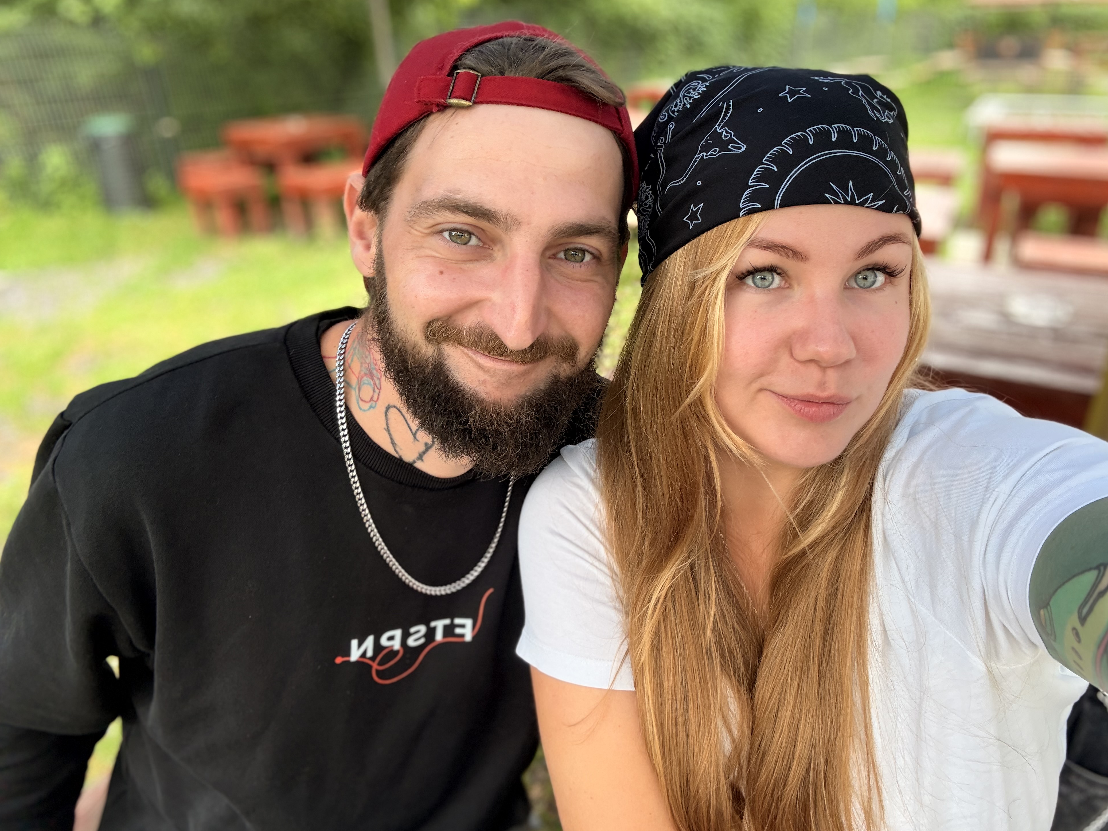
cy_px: 408
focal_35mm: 24
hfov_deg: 71.6
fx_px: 768
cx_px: 576
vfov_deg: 56.8
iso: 80
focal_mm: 2.69
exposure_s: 1/105
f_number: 1.9
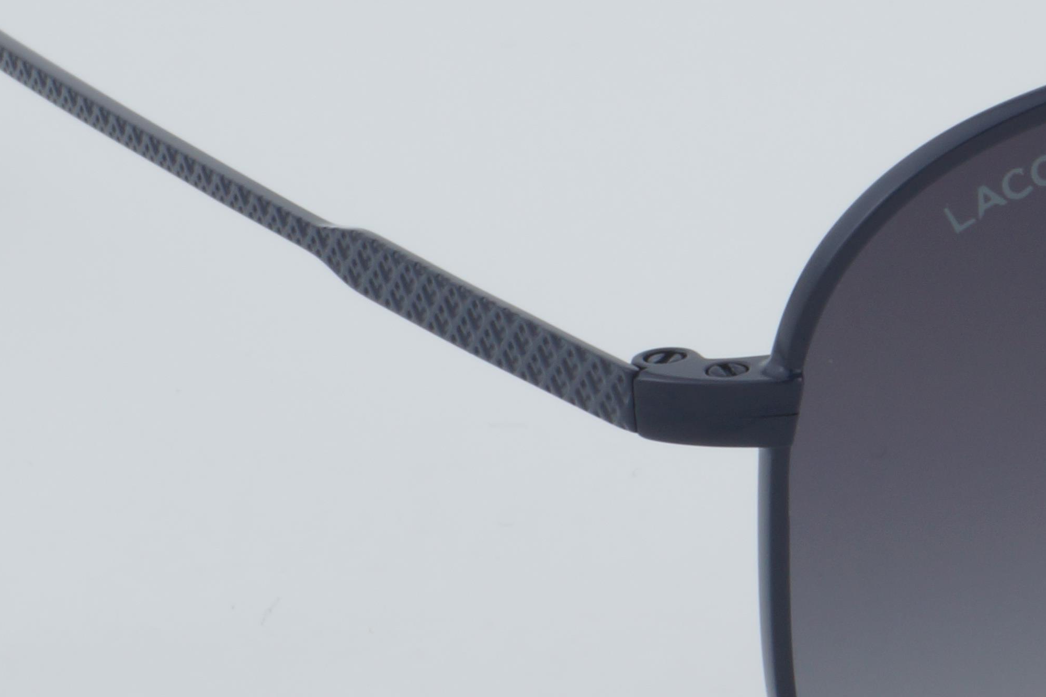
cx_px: 1316
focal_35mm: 202
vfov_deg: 6.8
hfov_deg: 10.0
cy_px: 249
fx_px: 5883
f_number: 32
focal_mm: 45
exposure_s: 1/4
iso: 100
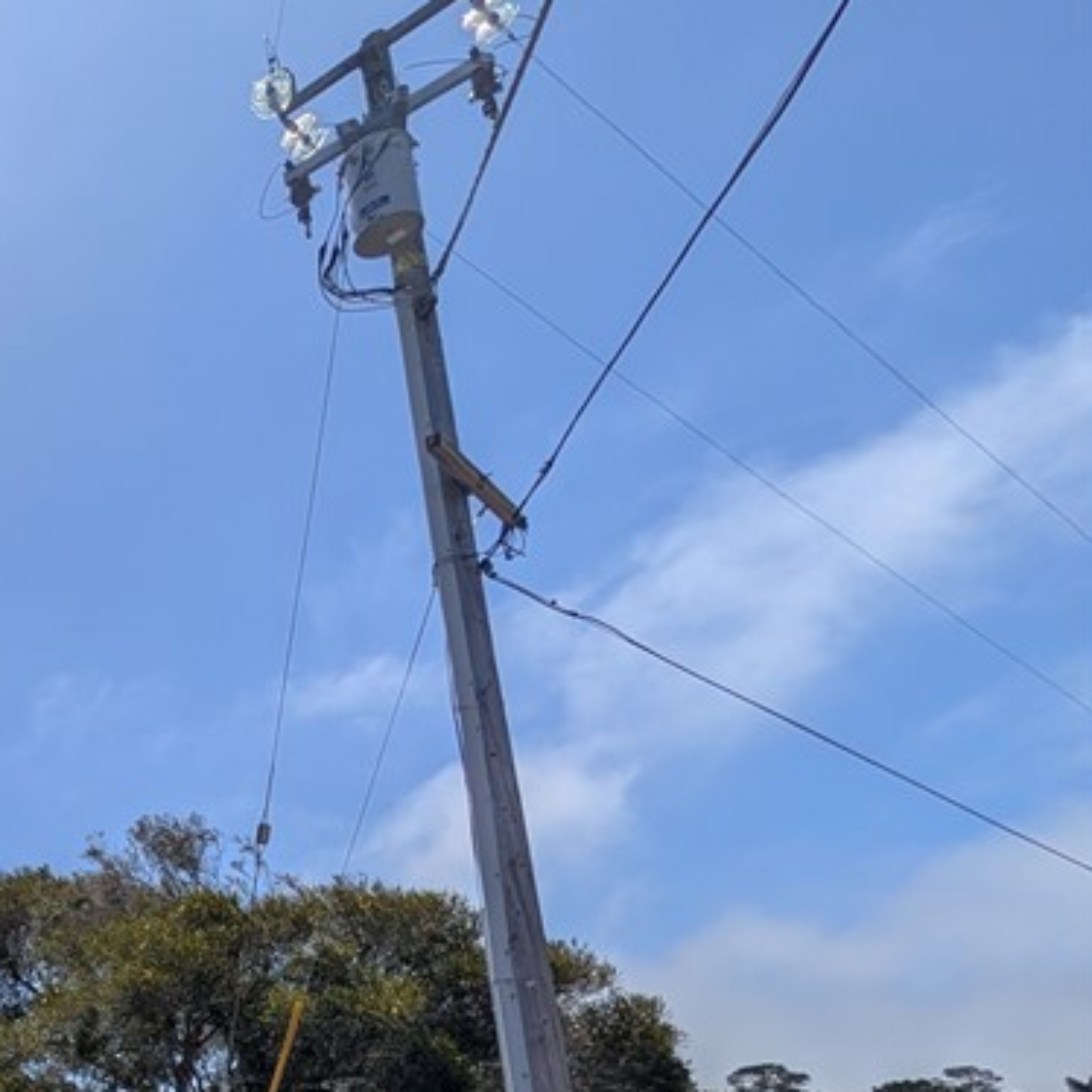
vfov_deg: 51.1
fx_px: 1035
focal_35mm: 29
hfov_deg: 34.3
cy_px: 920
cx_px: -396
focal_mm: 2.02
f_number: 1.7
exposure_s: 1/6494
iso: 61
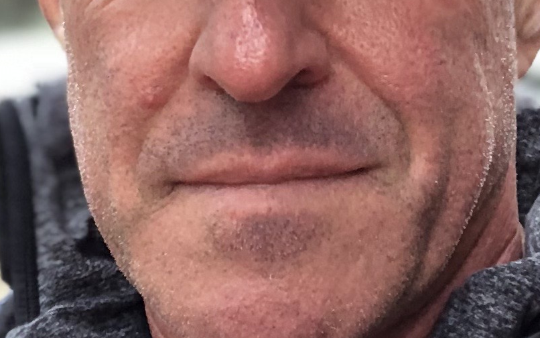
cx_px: 457
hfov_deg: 15.9
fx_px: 1913
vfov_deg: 10.0
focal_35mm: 130
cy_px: 52
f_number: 2.2
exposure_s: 1/30
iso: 32
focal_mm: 2.87
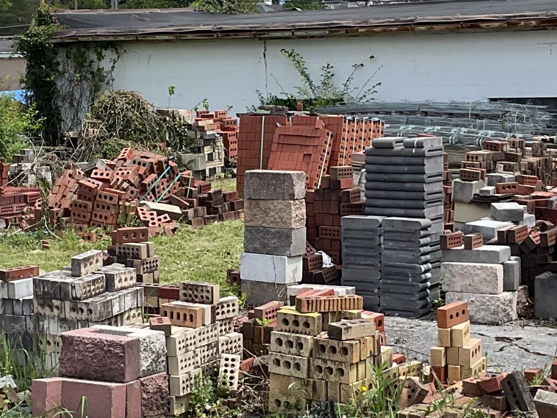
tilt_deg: -8.9
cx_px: 274
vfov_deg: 17.6
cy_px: 241
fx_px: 1352
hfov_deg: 23.3
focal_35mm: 84
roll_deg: +1.9
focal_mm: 3
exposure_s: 1/1076
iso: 16
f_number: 1.8
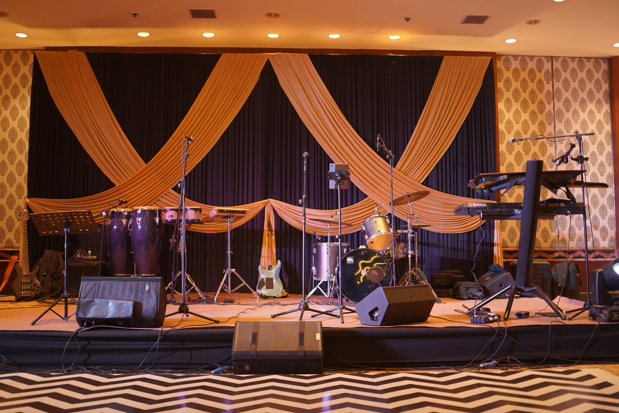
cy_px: 206
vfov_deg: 37.9
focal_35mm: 35
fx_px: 602
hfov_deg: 54.4
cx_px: 310
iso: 800
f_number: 1.8
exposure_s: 1/160
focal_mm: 35
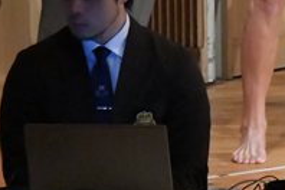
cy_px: -137
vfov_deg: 1.4
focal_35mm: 999
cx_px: 443
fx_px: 7908
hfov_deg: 2.1
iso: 12800
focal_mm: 170
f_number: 5.6
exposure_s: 1/400
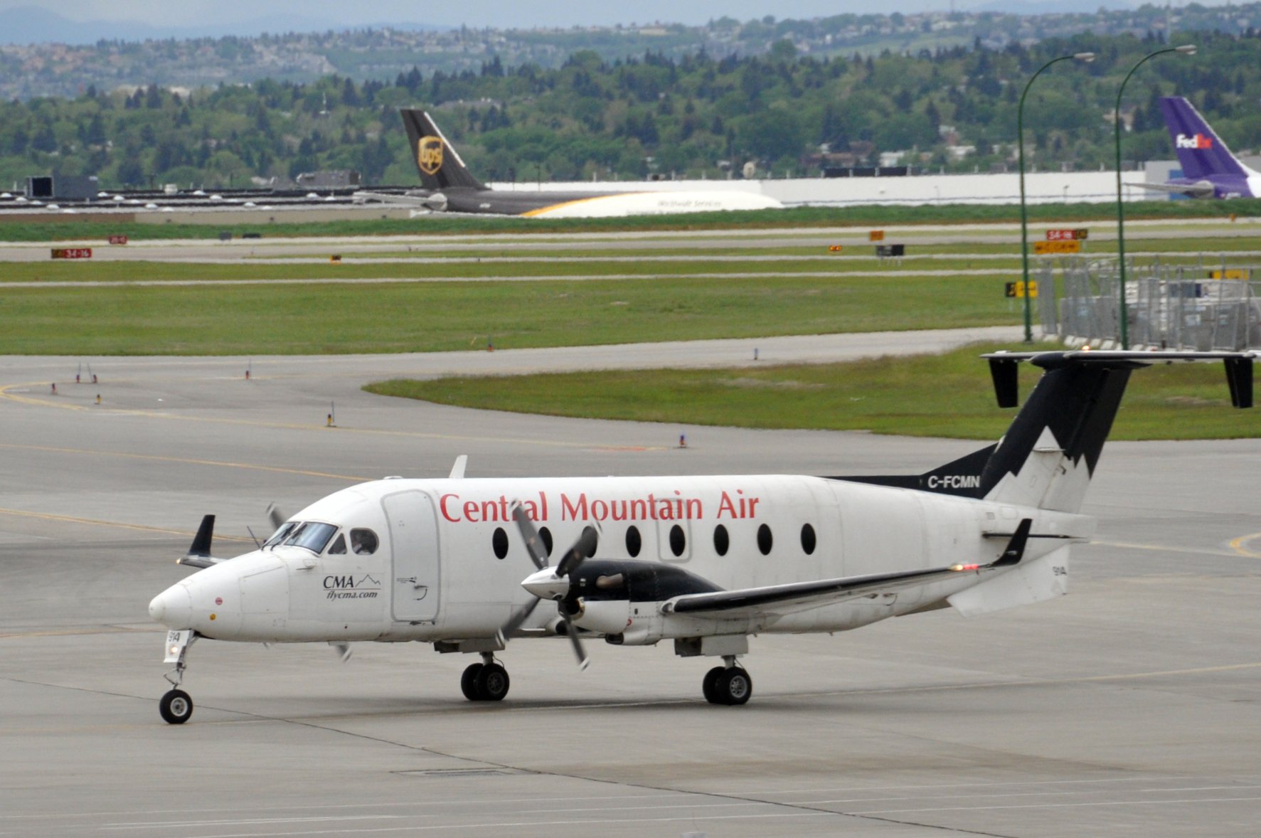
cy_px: 419
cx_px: 630
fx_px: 10497
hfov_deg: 6.9
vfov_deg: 4.6
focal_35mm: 300
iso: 720
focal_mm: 200
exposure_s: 1/1000
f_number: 5.6
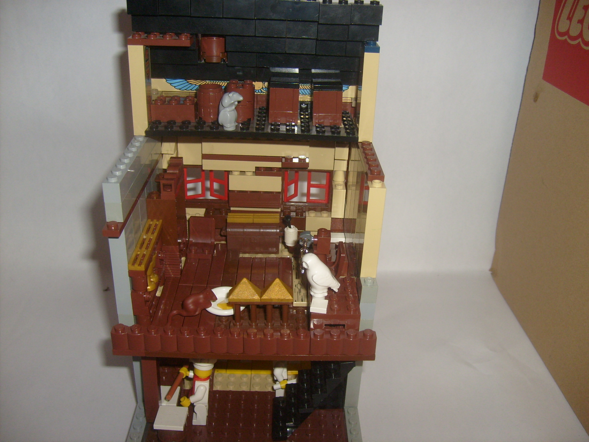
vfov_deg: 40.7
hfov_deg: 52.6
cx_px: 294
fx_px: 596
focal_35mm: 35
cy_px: 221
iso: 100
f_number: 2.8
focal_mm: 5.8
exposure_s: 1/30
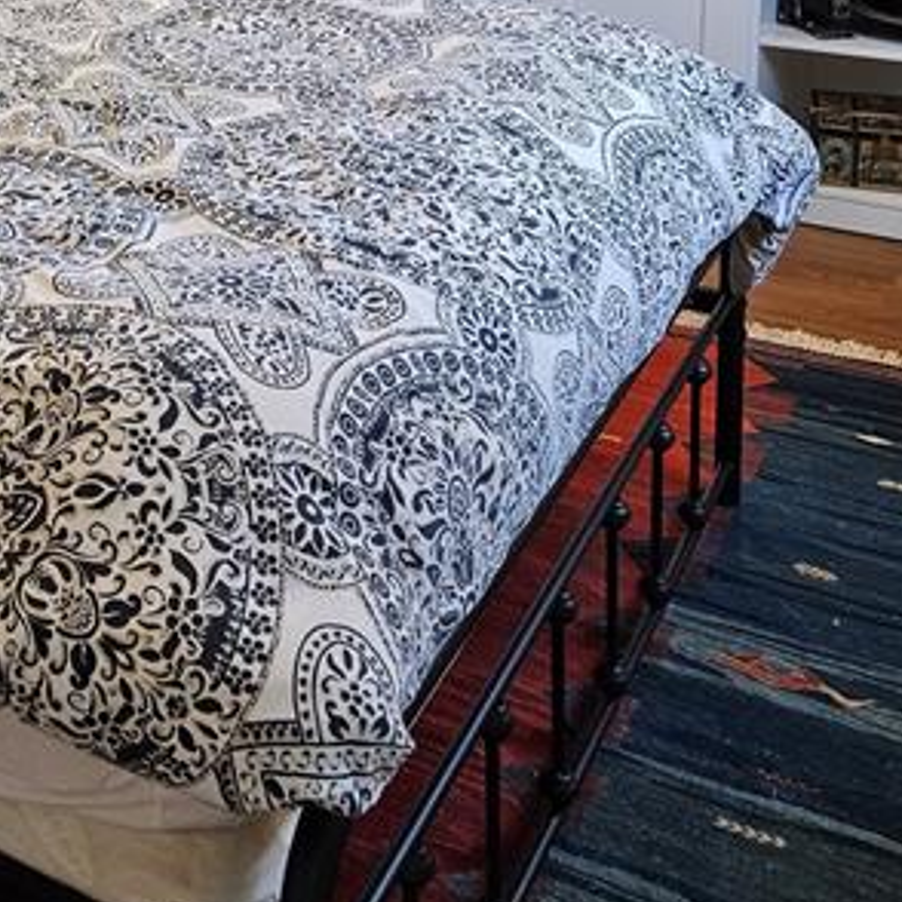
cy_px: -58
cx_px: 41
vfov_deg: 29.4
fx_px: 1562
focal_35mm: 53
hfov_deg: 30.4
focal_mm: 5.4
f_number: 1.8
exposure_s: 1/120
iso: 200
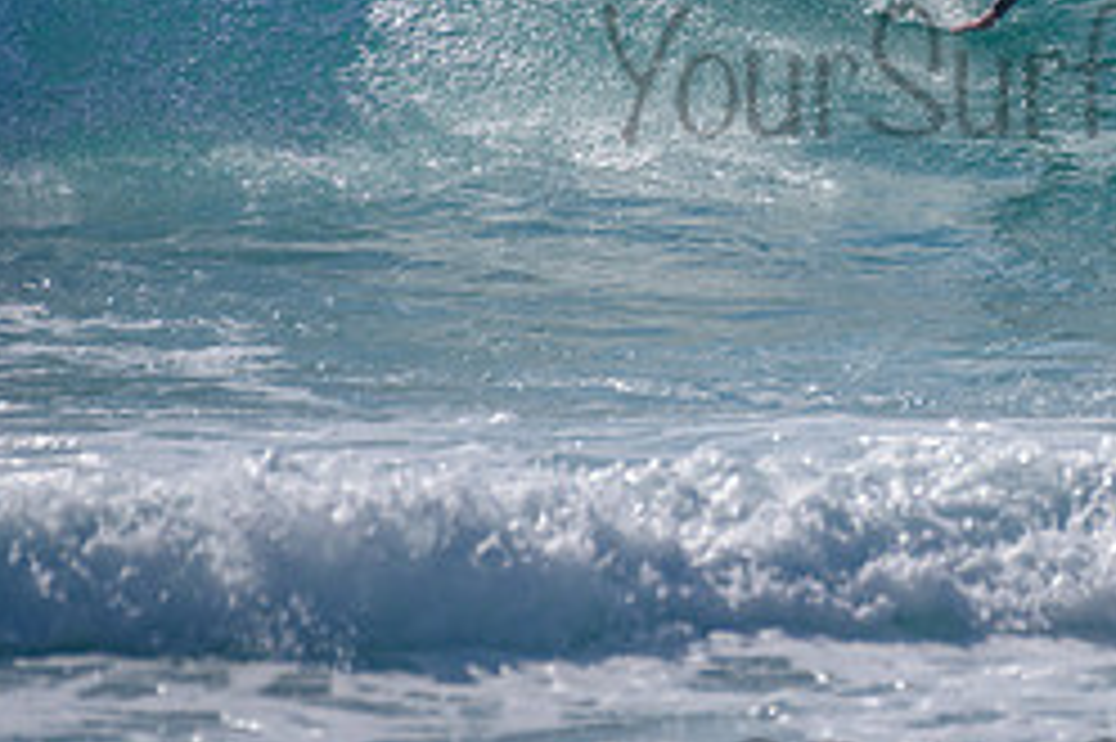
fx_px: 44423
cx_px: 973
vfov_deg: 1.0
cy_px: -163
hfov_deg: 1.4
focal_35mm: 1434
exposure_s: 1/2000
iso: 90
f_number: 5.6
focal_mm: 500
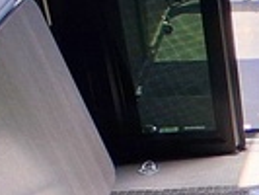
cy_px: 191
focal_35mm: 102
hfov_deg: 16.6
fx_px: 764
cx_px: 442
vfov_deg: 14.3
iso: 50
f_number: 2.2
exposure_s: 1/120
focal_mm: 1.4
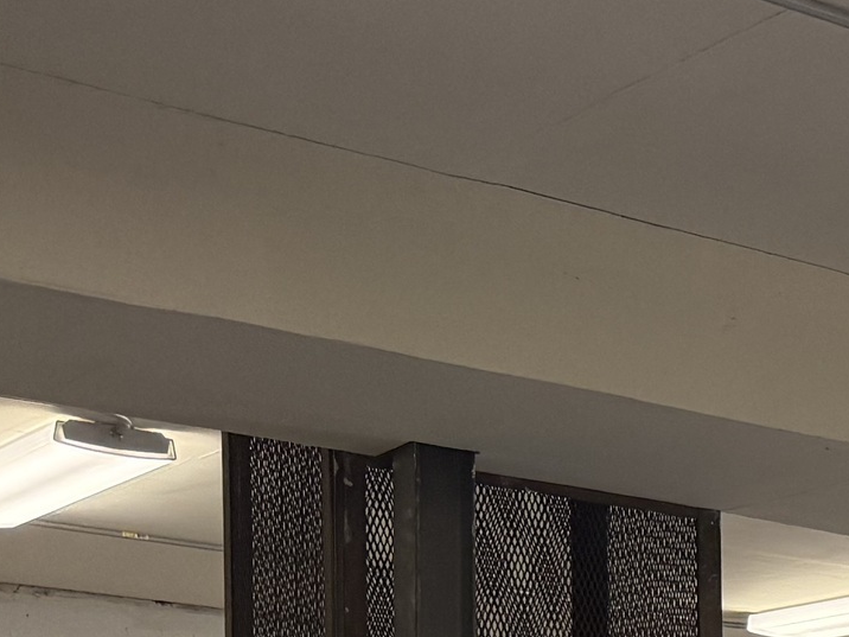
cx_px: 1539
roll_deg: -0.3
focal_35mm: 103
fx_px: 2526
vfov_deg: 13.0
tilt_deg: -1.6
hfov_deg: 16.1
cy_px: 1149
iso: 250
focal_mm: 6.76
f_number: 1.78
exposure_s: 1/100
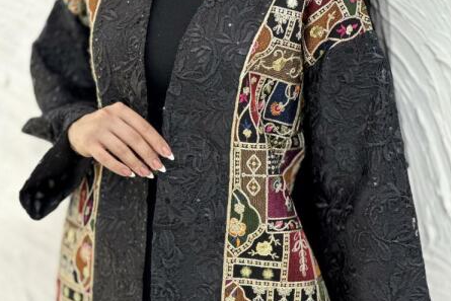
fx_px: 1353
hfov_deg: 18.9
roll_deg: +0.2
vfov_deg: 12.7
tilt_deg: -14.2
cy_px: 196
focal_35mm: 108
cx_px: 224
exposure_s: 1/33
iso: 160
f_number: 2.8
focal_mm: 9
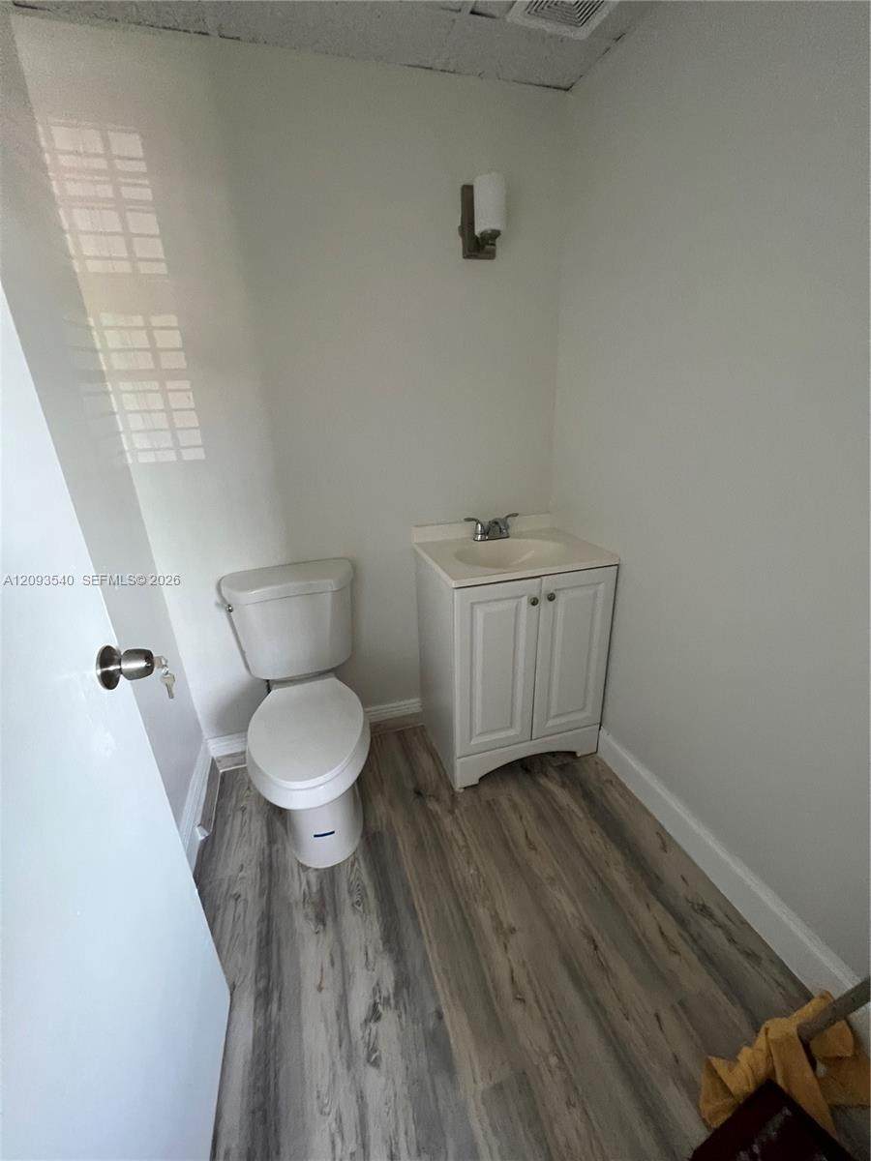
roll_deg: +2.5
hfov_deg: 89.9
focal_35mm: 13
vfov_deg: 106.2
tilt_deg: -20.8
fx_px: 436
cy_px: 580
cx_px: 436
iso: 400
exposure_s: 1/60
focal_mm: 1.57
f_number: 1.8
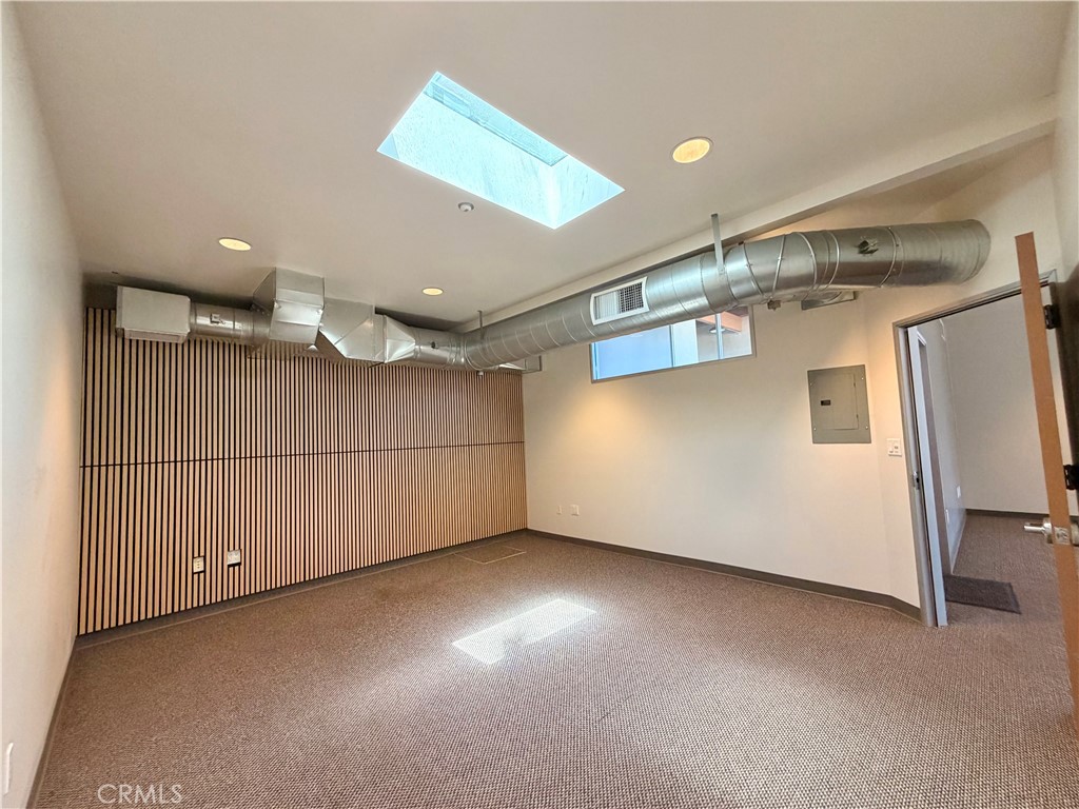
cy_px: 404
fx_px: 436
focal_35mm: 14
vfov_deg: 85.7
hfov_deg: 102.1
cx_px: 540
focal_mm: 2.22
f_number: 2.2
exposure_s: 1/100
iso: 250
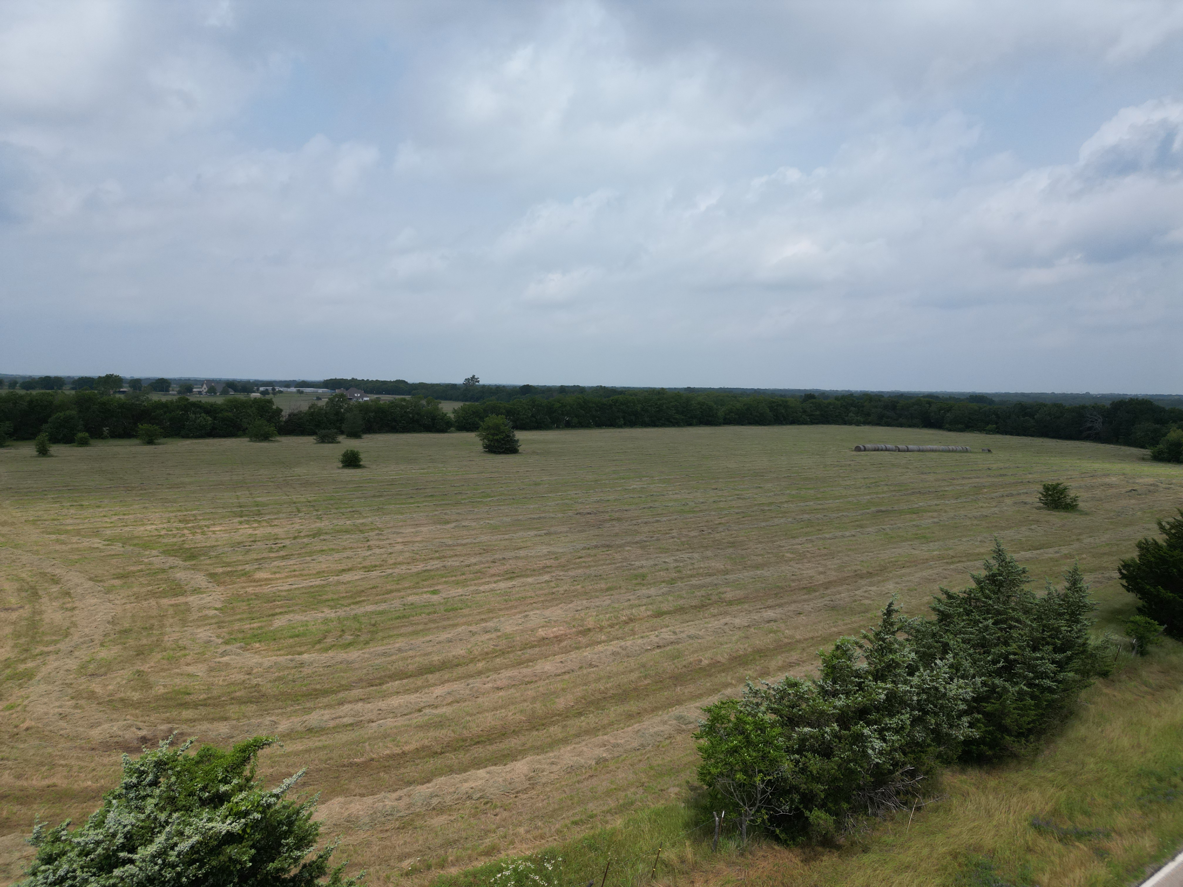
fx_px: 820
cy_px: 444
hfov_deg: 71.6
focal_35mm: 24
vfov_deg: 56.8
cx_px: 592
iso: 110
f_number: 1.7
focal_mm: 6.72
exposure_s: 1/4000
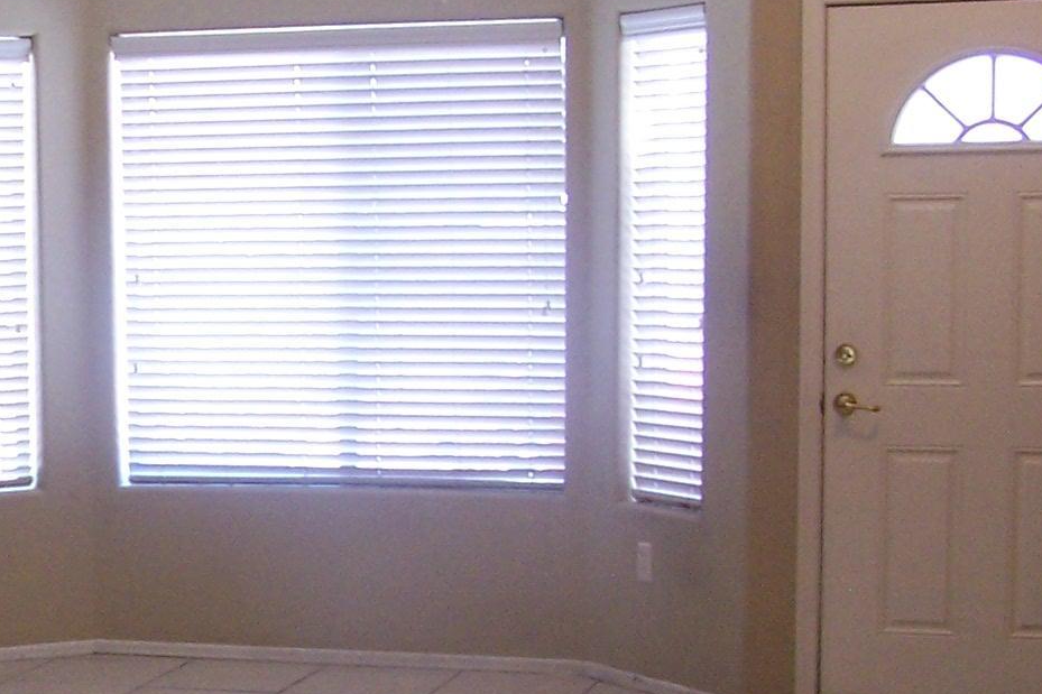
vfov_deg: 13.8
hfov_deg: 20.1
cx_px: -19
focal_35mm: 98
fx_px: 2836
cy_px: 636
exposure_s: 1/20
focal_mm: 6.3
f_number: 2.8
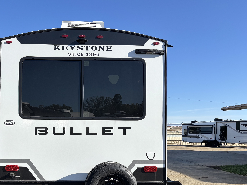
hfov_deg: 50.2
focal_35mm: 36
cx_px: 78
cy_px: 117
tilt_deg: +3.0
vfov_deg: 39.4
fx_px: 257
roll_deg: -2.0
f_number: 1.6
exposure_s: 1/3021
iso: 50
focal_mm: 5.96
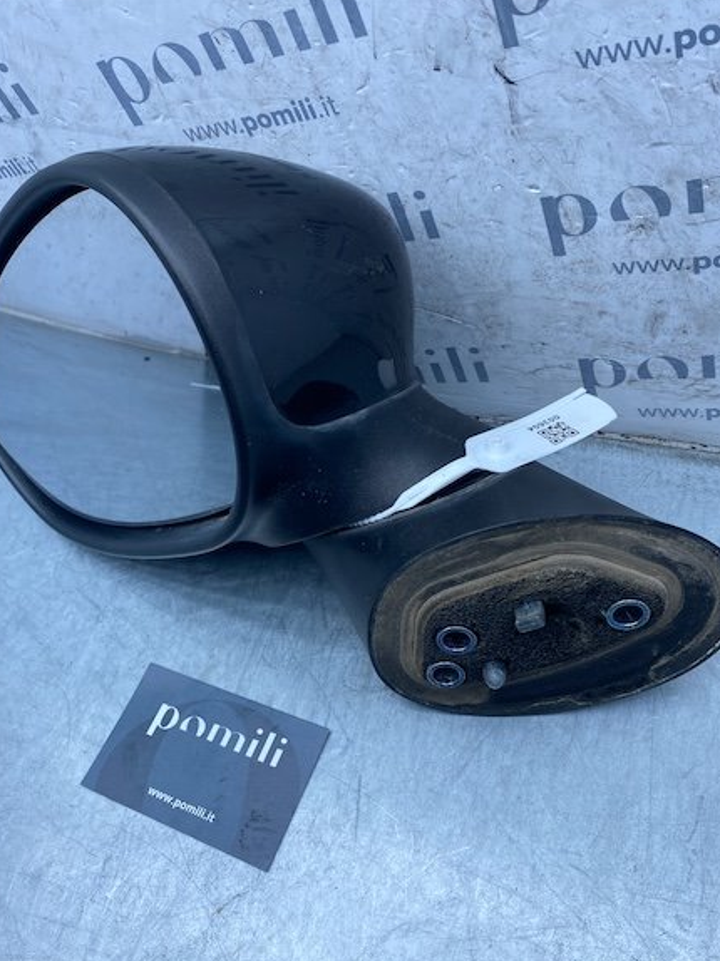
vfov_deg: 61.6
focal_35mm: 29
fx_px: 805
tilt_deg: -55.1
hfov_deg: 48.2
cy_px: 527
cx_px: 357
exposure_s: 1/719
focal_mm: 4.25
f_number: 1.8
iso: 32
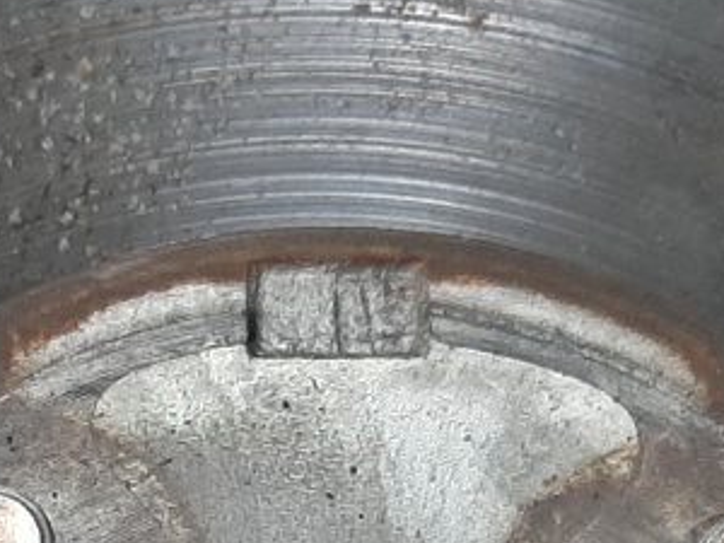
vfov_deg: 11.0
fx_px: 2614
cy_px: 997
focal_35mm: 125
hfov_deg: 15.6
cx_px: 118
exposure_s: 1/50
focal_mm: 3.93
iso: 109
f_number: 1.7
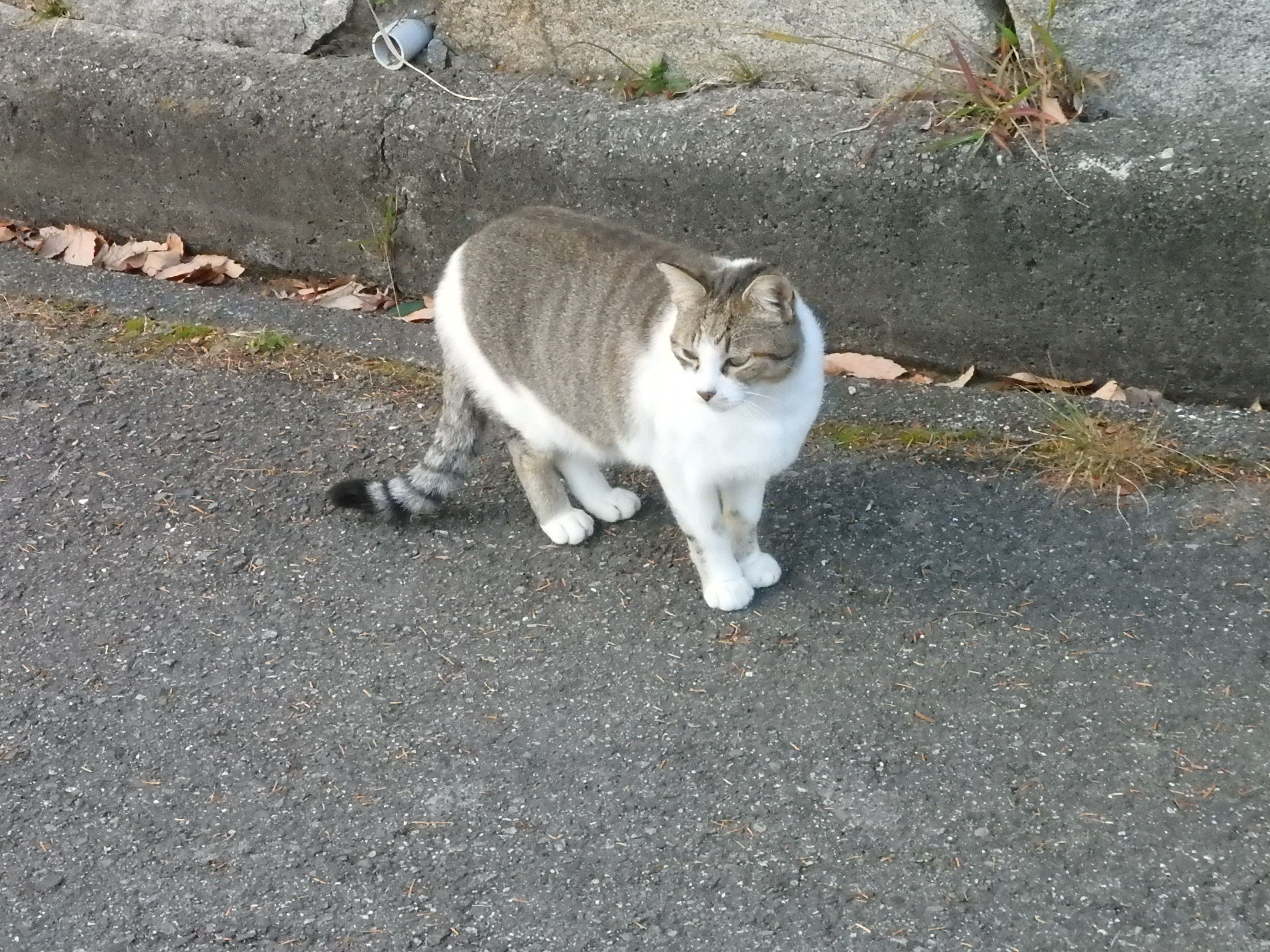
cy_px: 474
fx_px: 2972
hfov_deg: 24.1
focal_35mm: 81
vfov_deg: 18.2
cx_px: 641
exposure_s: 1/1000
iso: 2500
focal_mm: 14.4
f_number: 4.6
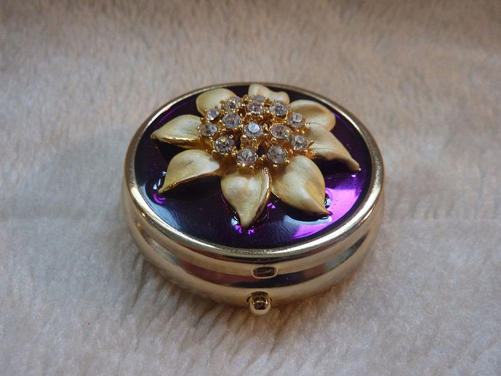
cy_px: 188
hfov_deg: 69.4
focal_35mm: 25
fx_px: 362
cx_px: 250
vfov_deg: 54.9
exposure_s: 1/30
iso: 250
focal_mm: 4.1
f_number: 3.3
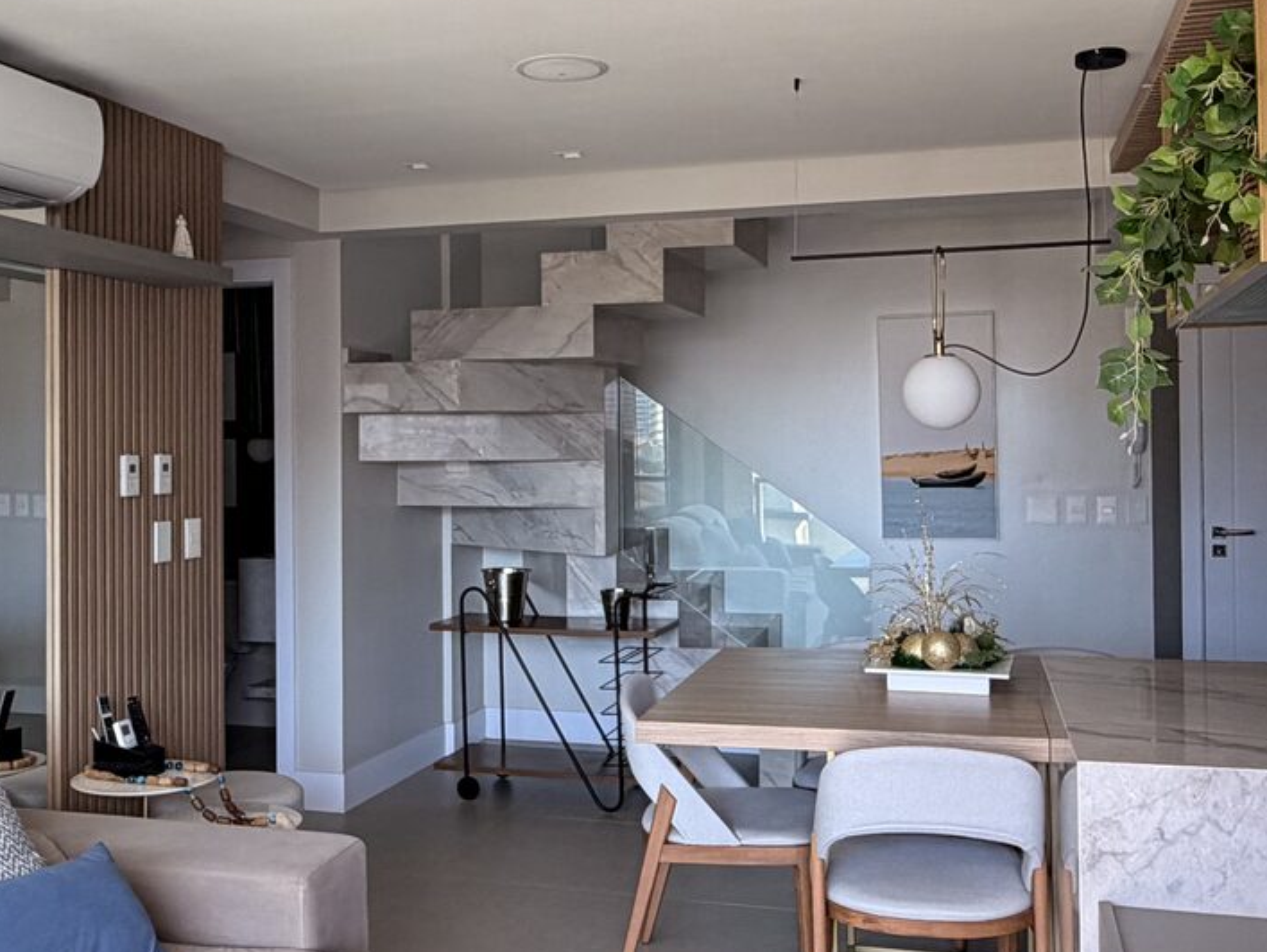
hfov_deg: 48.9
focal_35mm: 38
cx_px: 591
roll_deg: +0.2
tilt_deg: +0.2
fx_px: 1392
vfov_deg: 37.7
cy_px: 432
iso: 80
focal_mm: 2.22
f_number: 2.2
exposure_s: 1/121
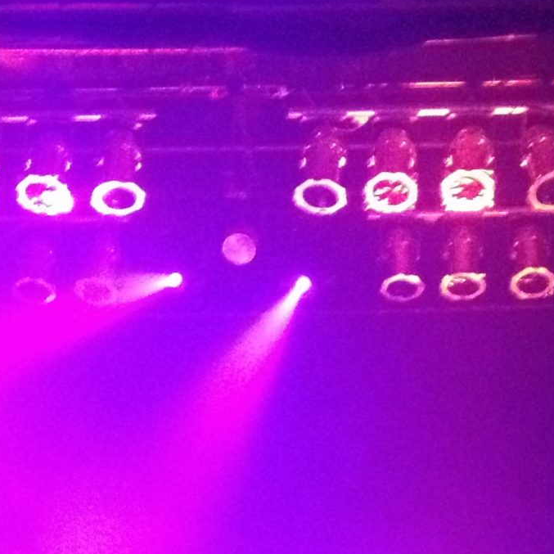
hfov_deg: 14.9
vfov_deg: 14.4
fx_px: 2118
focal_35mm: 117
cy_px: 689
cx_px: 296
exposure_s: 1/15
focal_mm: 4.28
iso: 800
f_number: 2.4
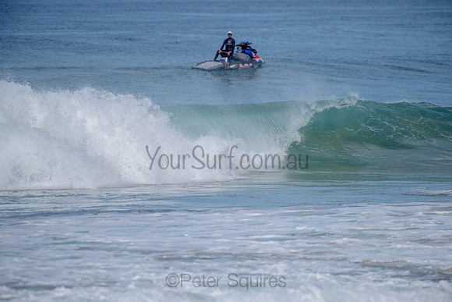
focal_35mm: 500
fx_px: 6279
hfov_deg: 4.1
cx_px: 226
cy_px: 151
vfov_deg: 2.8
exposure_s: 1/2500
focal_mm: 500
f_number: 6.3
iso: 250
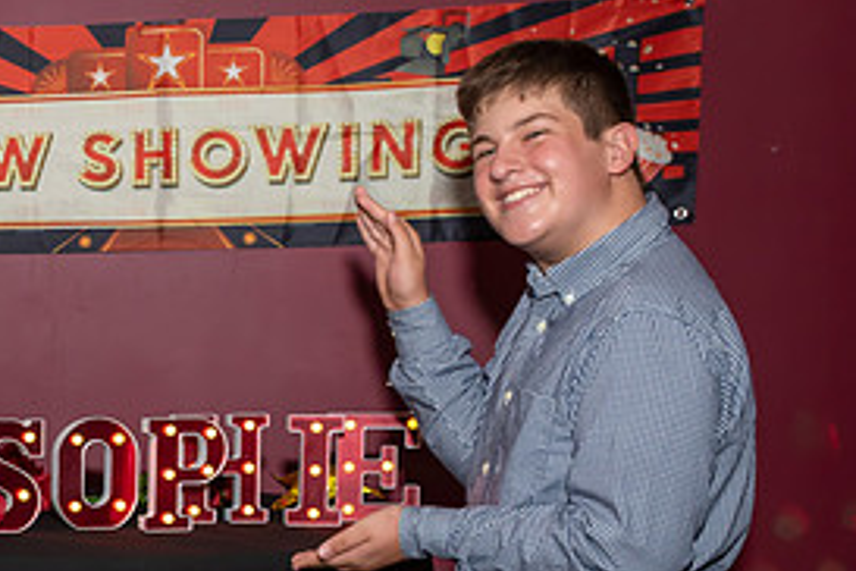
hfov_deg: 24.4
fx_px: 1783
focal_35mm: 75
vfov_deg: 17.8
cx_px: -180
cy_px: 541
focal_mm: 17
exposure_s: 1/250
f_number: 7.1
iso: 400
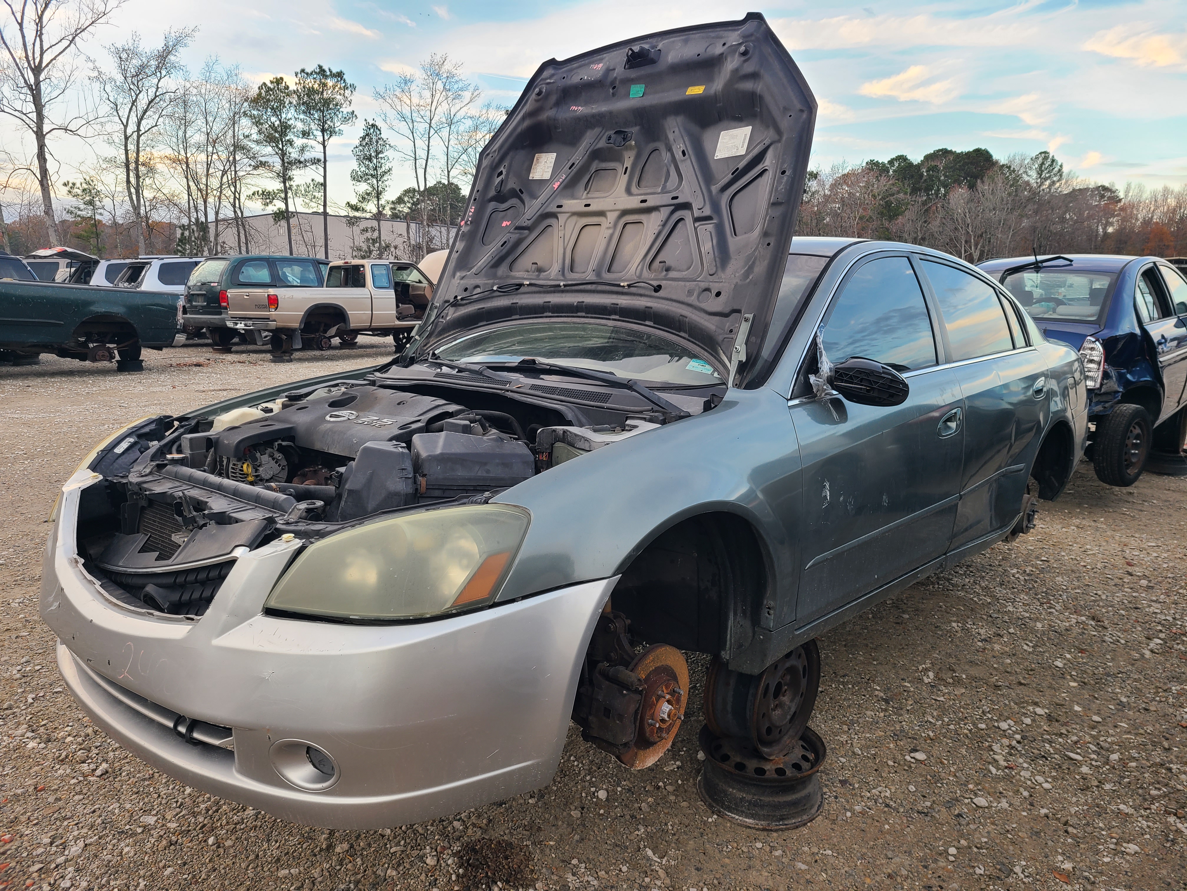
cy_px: 446
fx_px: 892
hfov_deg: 67.3
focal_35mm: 26
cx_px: 594
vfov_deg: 53.1
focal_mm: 5.4
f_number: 1.8
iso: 40
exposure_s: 1/112
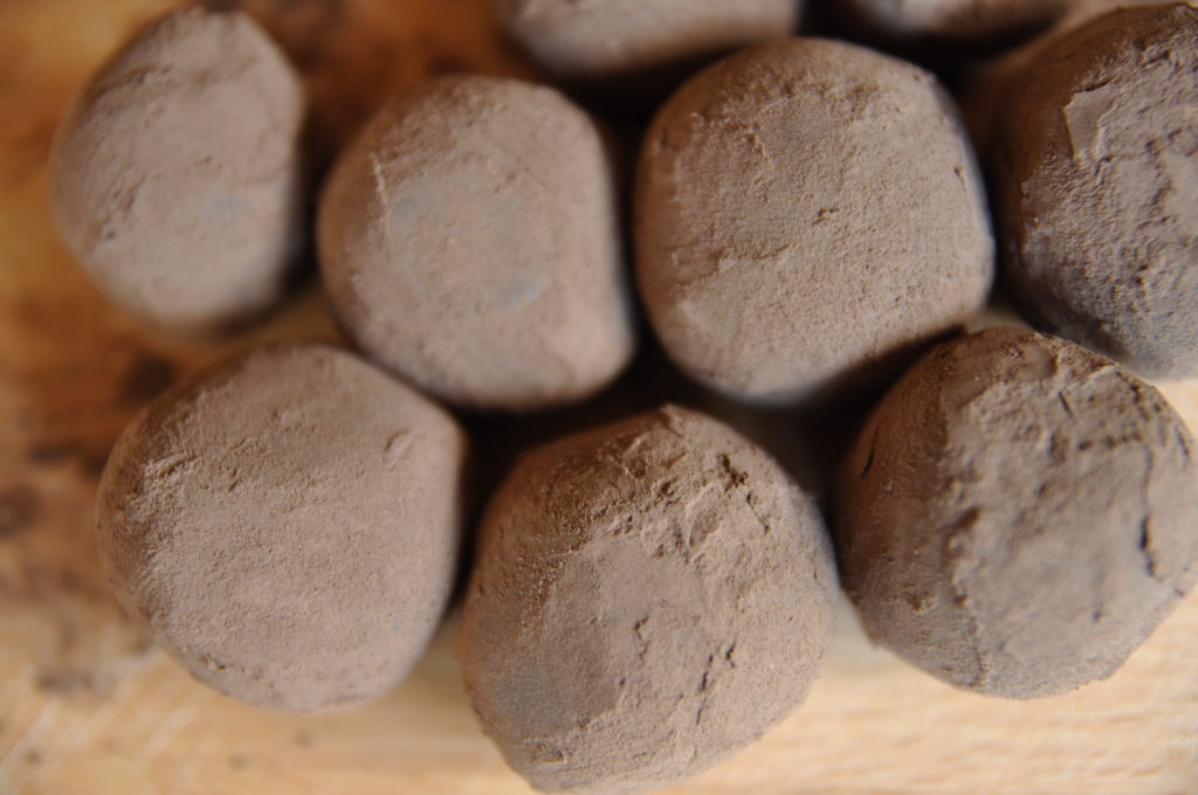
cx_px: 599
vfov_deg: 18.1
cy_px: 398
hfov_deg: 27.0
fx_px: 2493
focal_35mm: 75
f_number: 2.8
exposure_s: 1/6
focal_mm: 50
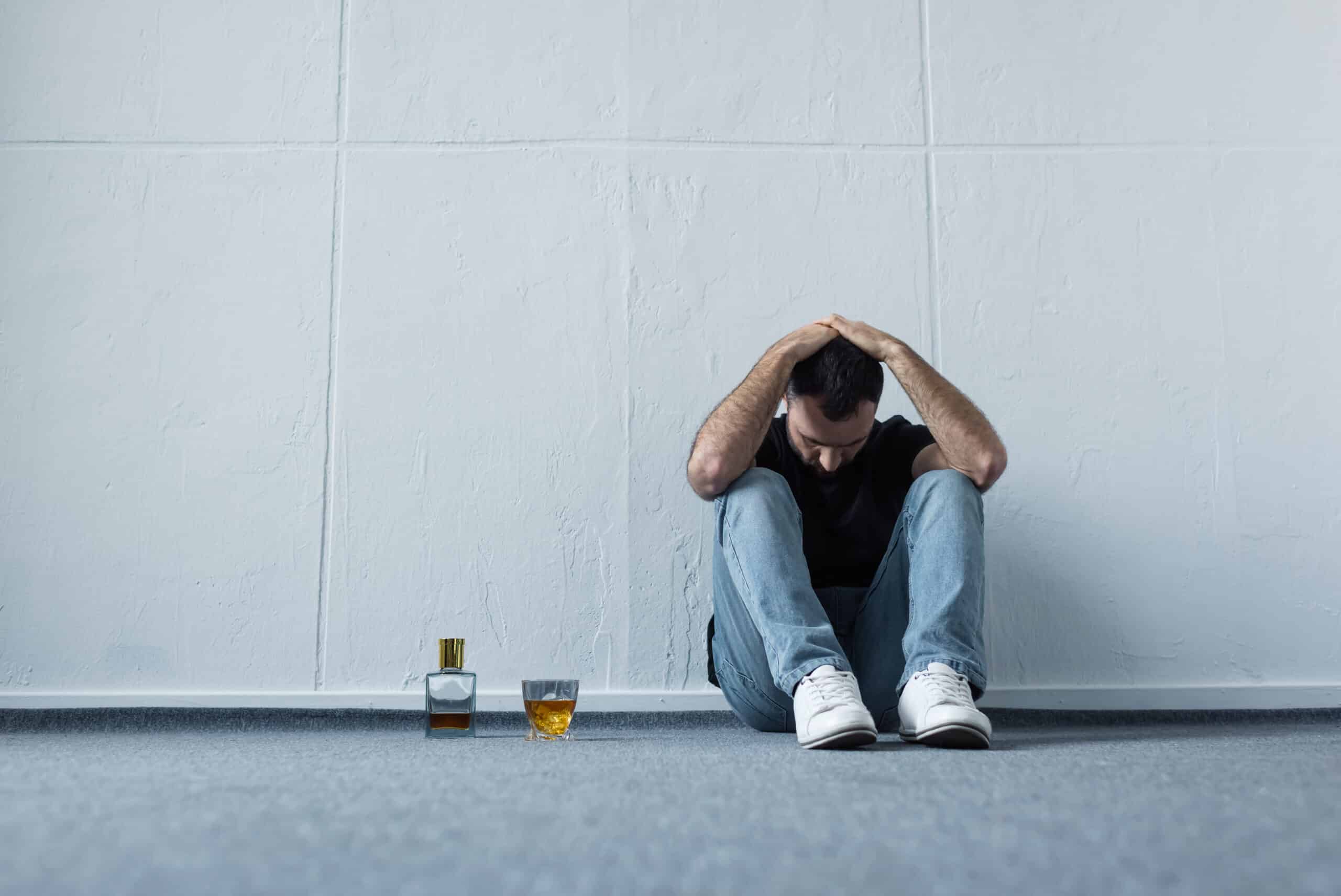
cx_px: 670
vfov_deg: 37.9
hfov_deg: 54.4
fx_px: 1304
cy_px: 448
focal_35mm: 35
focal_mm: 35
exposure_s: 1/200
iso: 320
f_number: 3.2
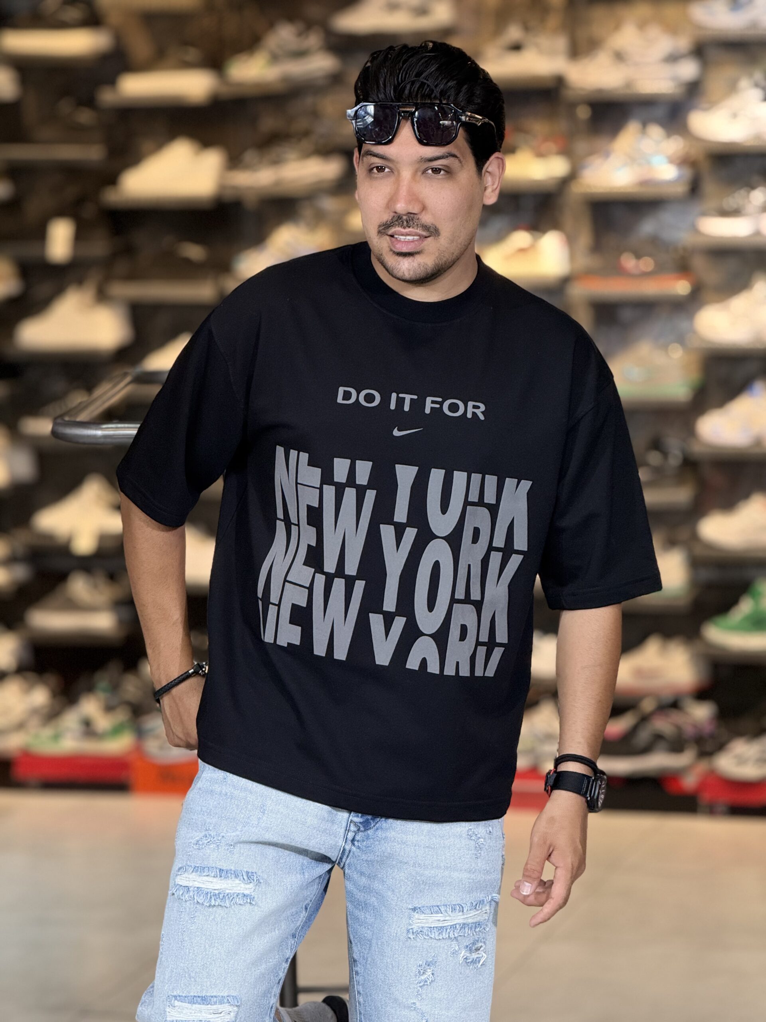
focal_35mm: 120
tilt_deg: -6.0
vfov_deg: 16.4
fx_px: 3541
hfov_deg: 12.3
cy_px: 511
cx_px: 383
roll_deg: +0.8
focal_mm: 15.66
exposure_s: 1/100
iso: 250
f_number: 2.8
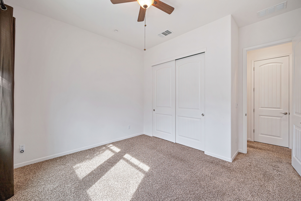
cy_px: 100
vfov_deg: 77.3
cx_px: 150
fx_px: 125
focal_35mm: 15
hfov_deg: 100.4
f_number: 7.1
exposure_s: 1/200
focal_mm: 15
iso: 640
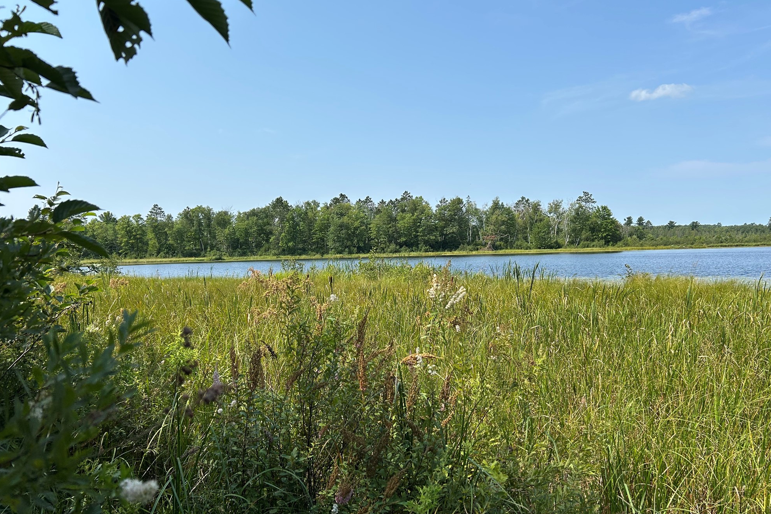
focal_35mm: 28
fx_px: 600
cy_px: 262
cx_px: 389
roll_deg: +1.6
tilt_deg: -1.4
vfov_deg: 46.4
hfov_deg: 65.5
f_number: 1.5
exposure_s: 1/3831
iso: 50
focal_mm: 5.7
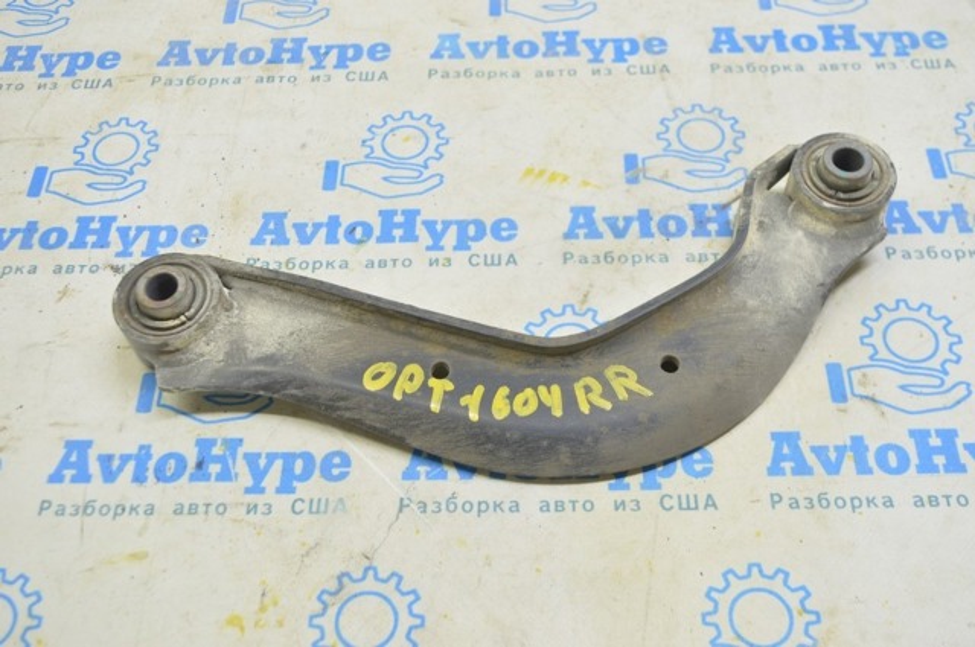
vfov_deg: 31.8
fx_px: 1136
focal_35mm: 42
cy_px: 324
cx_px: 488
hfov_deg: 46.5
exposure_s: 1/20
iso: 400
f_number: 5.6
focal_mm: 28
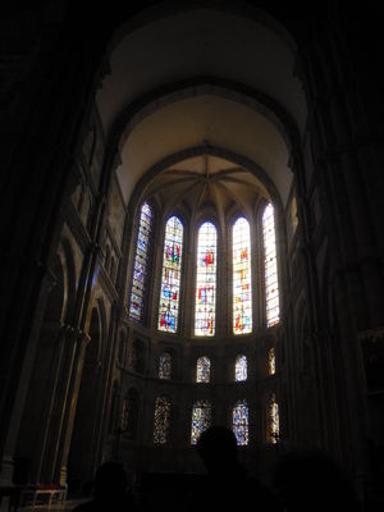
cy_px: 256
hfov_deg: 49.7
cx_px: 192
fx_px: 414
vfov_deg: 63.4
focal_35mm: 28
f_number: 2.6
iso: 100
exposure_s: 1/100
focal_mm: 4.65
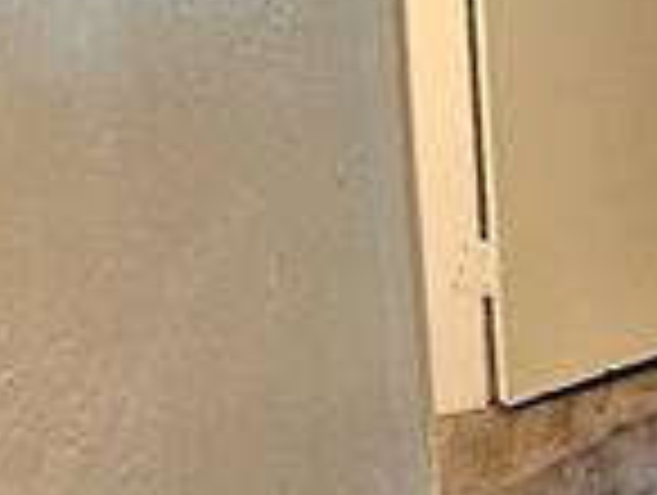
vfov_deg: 14.7
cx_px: 1490
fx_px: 1730
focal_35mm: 91
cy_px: -324
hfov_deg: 15.0
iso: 640
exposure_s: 1/24
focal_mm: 2.2
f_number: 2.2
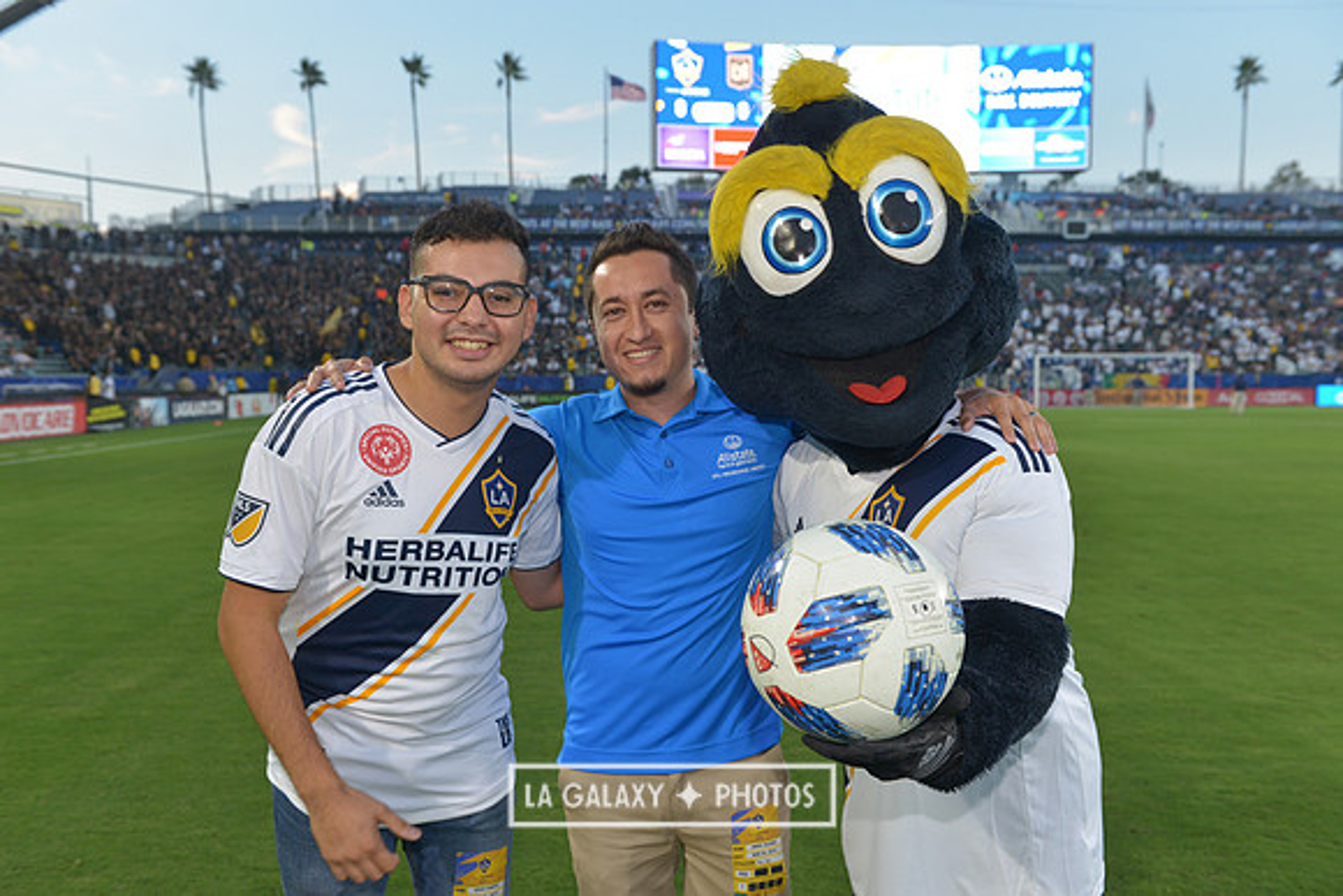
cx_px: 672
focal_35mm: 32
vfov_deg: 41.1
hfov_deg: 58.7
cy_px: 448
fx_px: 1194
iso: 640
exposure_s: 1/250
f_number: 5
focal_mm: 32
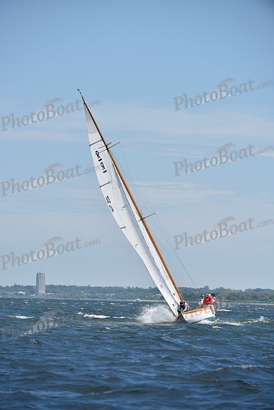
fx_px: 2852
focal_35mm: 250
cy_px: 205
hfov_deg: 5.5
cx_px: 137
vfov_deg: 8.2
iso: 250
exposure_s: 1/1600
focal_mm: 250
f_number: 5.6
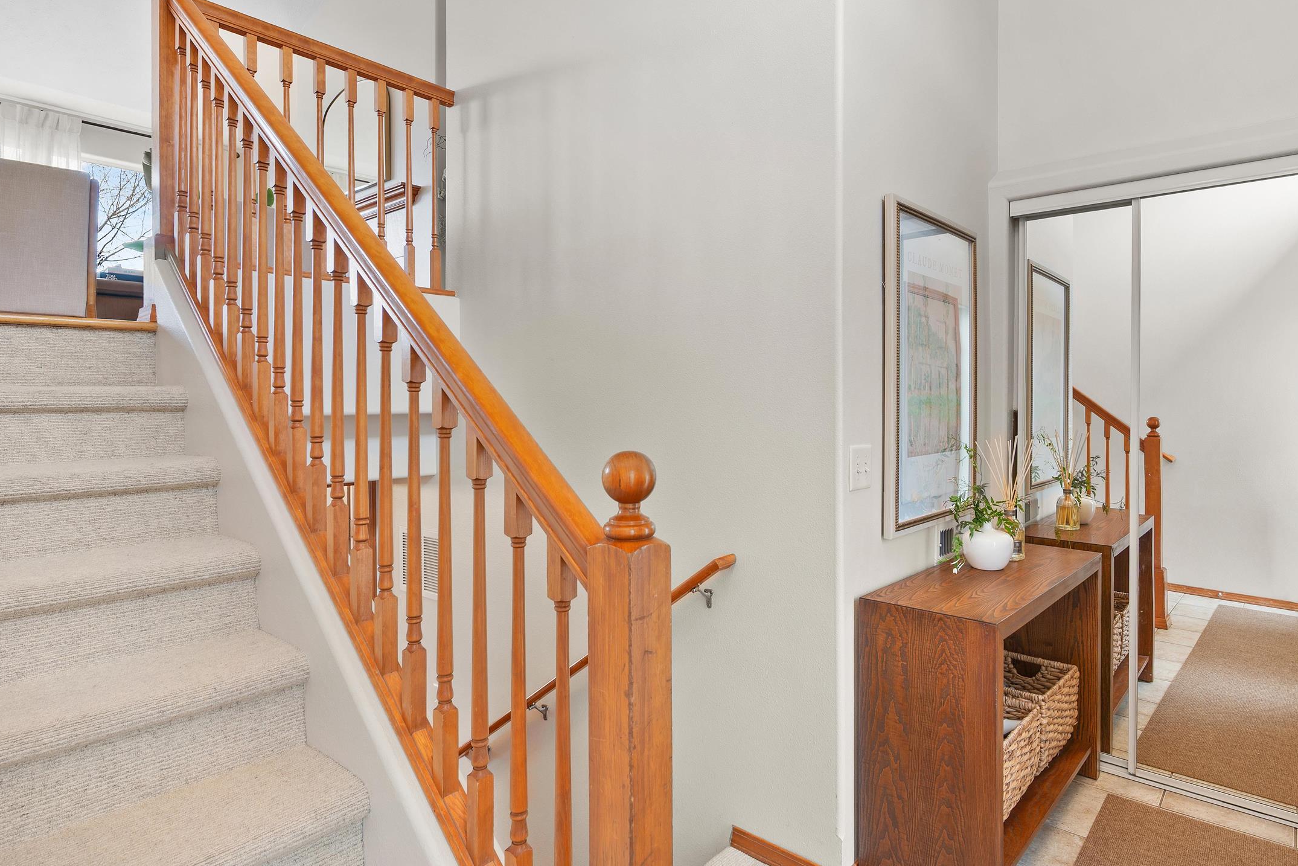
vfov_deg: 61.8
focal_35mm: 20
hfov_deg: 83.9
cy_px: 383
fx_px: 721
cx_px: 686
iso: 100
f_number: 8
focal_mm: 14
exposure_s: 2
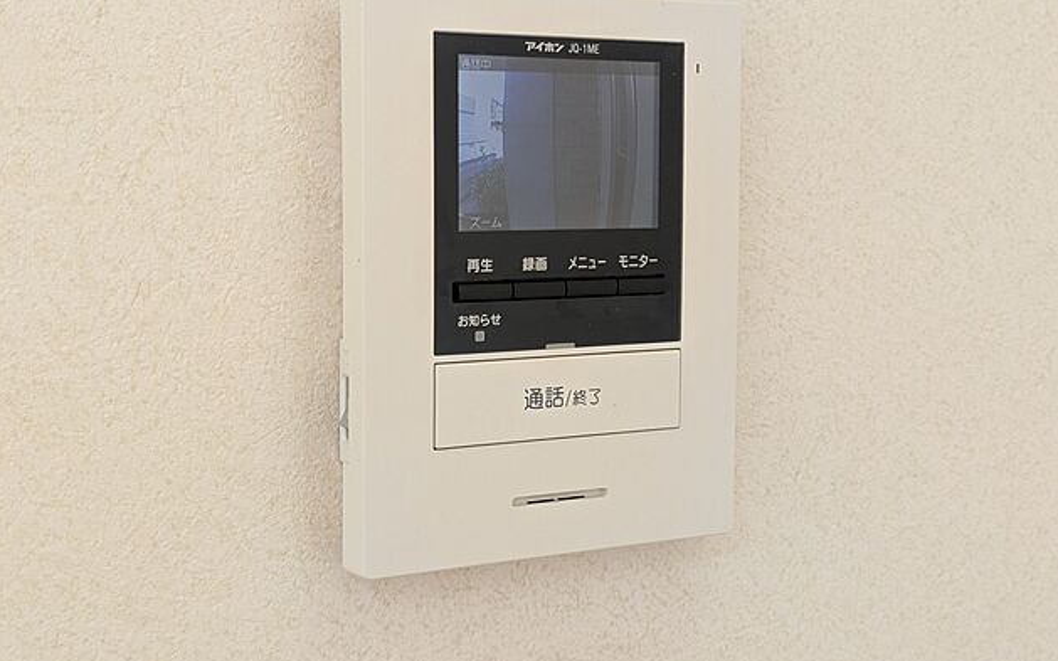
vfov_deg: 23.5
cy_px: 283
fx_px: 1586
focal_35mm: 55
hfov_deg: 36.9
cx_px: 535
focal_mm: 5.43
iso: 73
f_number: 1.89
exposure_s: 1/157
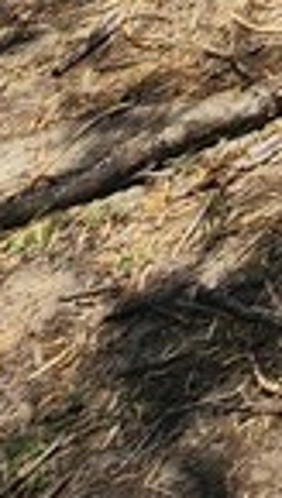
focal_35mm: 100
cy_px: -982
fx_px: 1324
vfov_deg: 11.6
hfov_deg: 8.5
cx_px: 1011
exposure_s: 1/1799
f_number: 2.2
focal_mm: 2.2
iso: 50
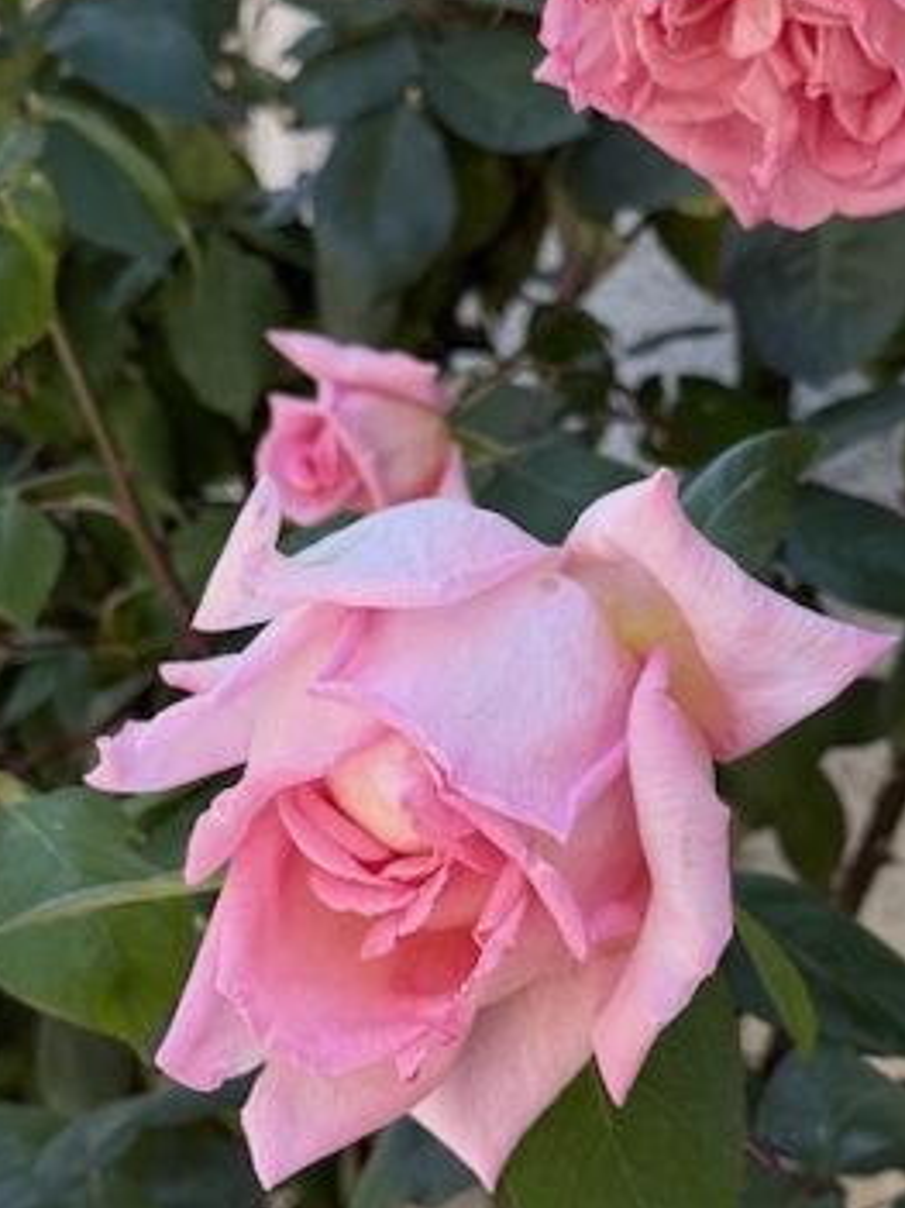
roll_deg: -0.6
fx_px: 2442
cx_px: 416
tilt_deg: +0.7
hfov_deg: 21.0
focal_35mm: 70
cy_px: 747
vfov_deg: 27.7
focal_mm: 6.76
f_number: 1.78
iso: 100
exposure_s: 1/722
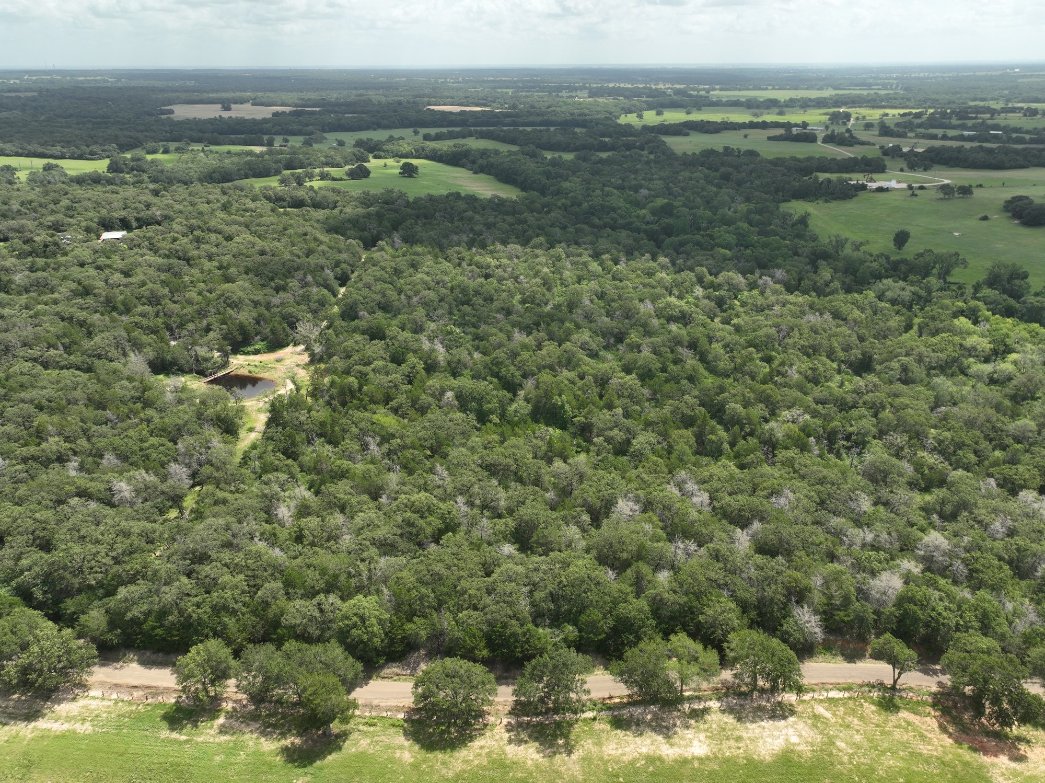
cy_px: 392
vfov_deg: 56.8
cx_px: 522
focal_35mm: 24
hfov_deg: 71.6
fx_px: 724
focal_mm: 12.29
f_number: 2.8
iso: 110
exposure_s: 1/1600
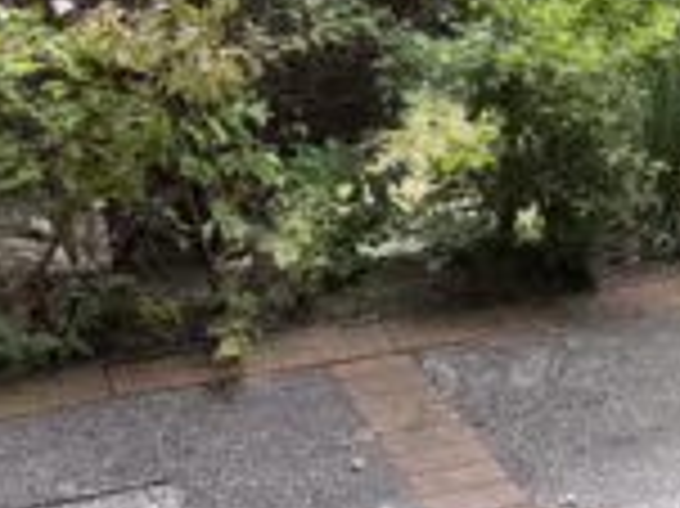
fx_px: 1354
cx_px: 603
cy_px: -45
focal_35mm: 69
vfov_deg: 20.3
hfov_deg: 27.3
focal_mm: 5.96
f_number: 1.6
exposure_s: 1/531
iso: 50
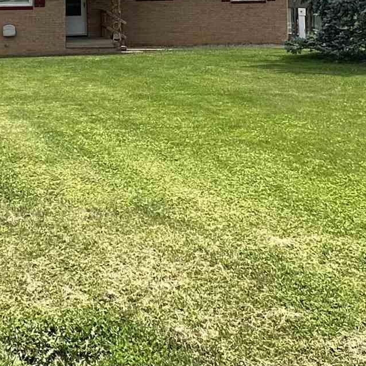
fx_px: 718
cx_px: 110
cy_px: -43
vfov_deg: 26.3
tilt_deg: +3.2
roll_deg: +0.2
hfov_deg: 28.3
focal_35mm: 60
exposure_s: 1/2451
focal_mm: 2.22
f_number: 2.2
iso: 50
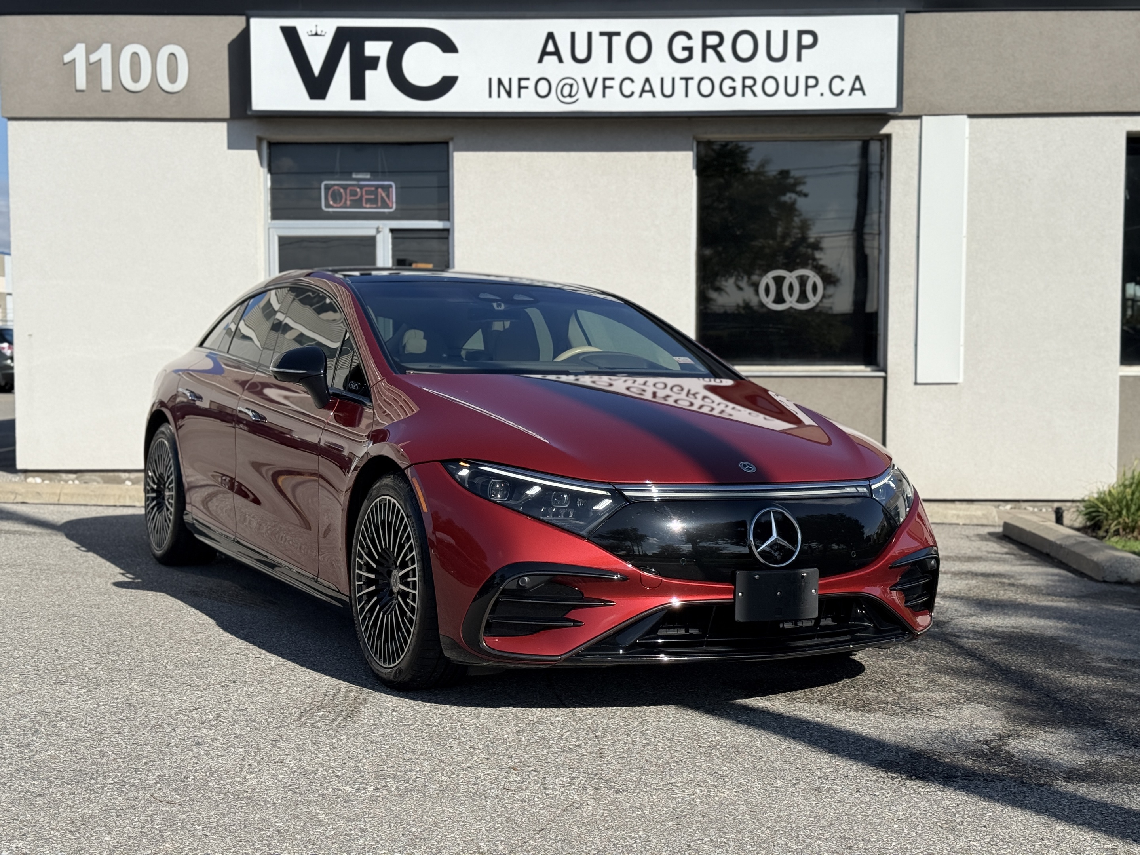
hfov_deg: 39.7
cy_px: 428
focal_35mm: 48
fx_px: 1581
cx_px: 570
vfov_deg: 30.3
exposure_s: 1/6536
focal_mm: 6.76
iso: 64
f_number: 1.78
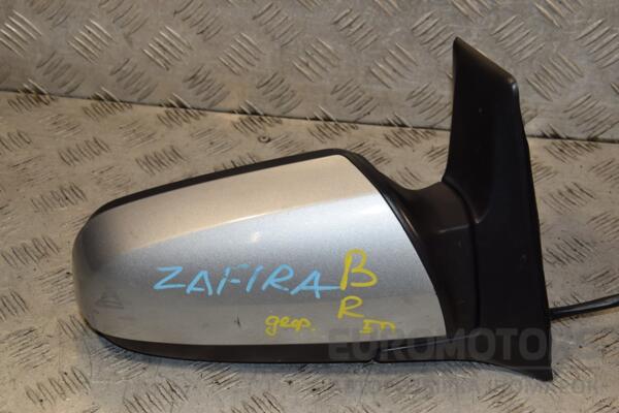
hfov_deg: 27.0
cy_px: 206
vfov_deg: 18.2
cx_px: 310
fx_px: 1289
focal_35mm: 75
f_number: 9
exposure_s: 1/200
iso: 800
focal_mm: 50
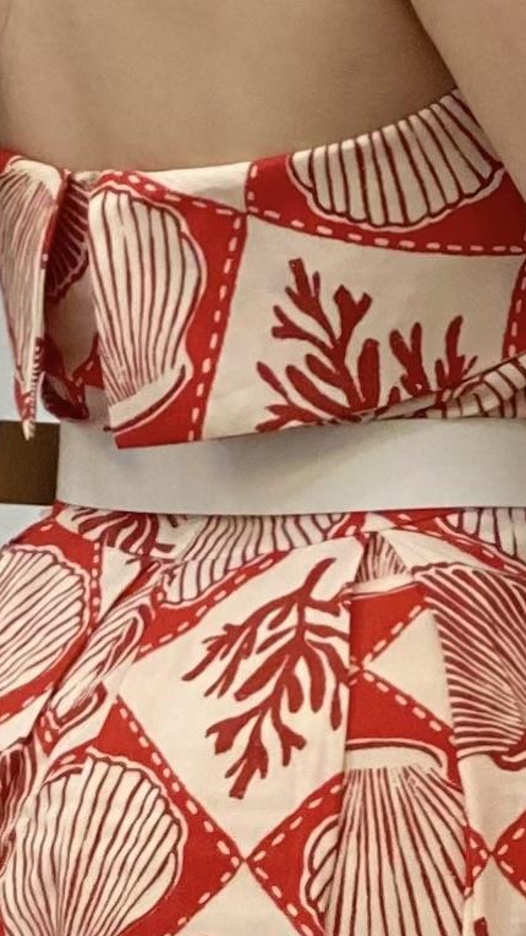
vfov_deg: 7.4
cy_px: 979
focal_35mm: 292
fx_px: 7244
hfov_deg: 4.2
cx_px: 117
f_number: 2
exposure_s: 1/100
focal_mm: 6
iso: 80
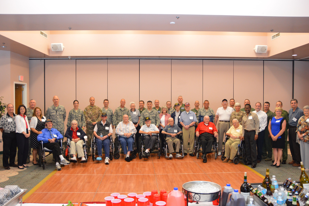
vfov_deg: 46.3
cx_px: 153
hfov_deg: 65.5
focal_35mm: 28
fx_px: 240
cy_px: 105
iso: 1400
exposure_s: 1/60
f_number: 3.5
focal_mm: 18
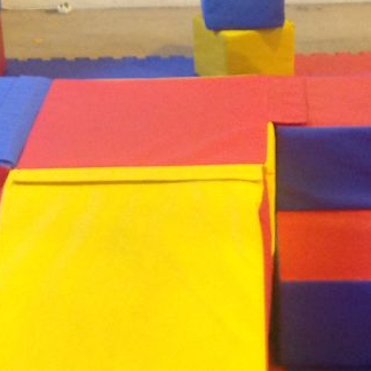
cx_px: 214
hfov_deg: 17.1
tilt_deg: -24.9
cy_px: 176
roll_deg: +0.5
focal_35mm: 102
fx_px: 1237
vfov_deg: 17.1
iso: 160
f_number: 2.4
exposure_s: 1/17
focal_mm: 4.28
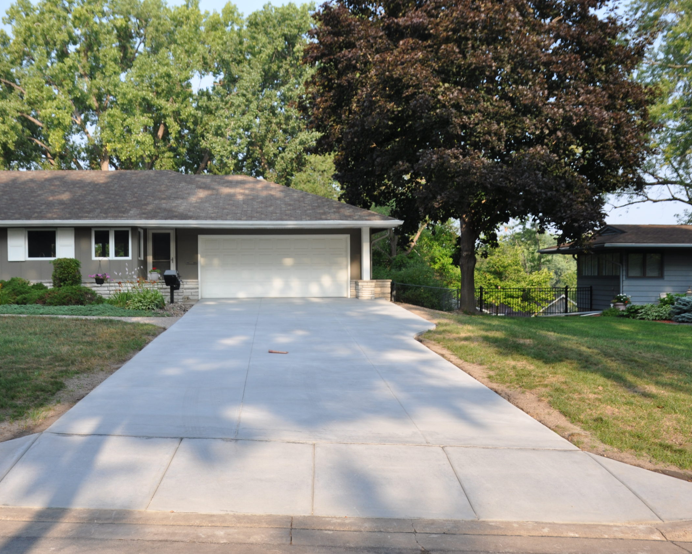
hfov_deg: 52.7
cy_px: 277
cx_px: 305
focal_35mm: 34
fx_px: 696
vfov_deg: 43.4
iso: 200
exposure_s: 1/200
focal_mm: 20
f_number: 7.1
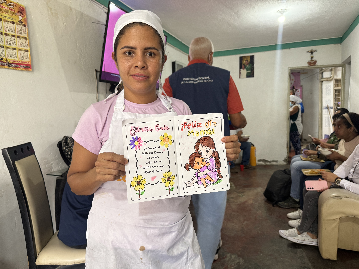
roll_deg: +2.1
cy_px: 134
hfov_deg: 71.6
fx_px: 249
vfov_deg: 56.8
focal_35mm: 24
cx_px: 180
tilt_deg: -5.3
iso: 200
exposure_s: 1/60
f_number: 1.78
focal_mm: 6.76
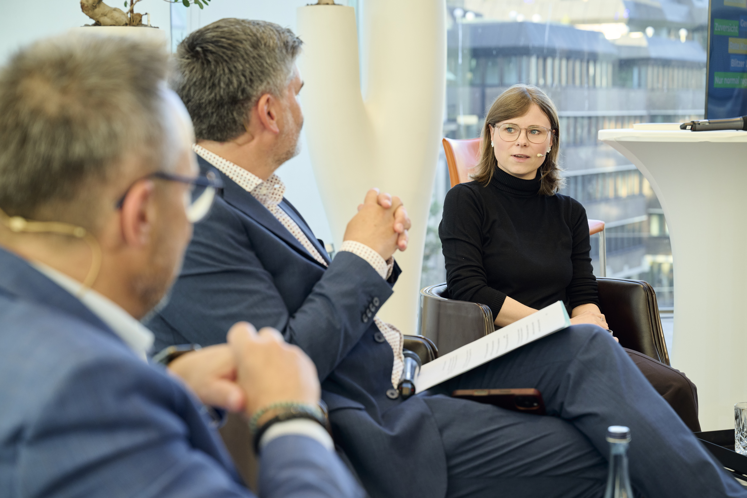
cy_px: 249
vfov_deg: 19.5
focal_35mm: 70
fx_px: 1452
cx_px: 374
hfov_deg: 28.8
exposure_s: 1/160
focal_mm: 70
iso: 800
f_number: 5
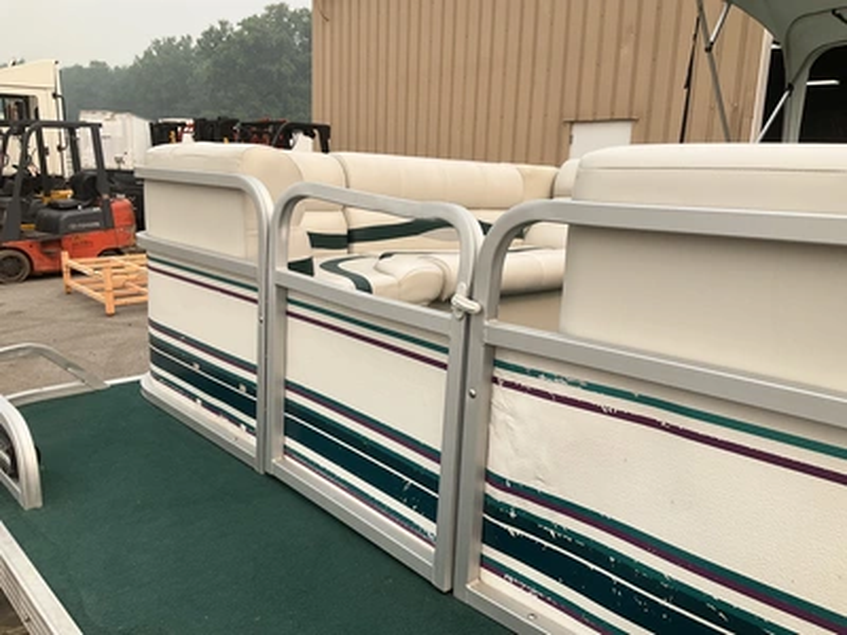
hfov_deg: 61.7
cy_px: 318
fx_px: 710
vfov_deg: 48.2
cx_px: 424
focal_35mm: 29
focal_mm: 3
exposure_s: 1/1121
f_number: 1.8
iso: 25
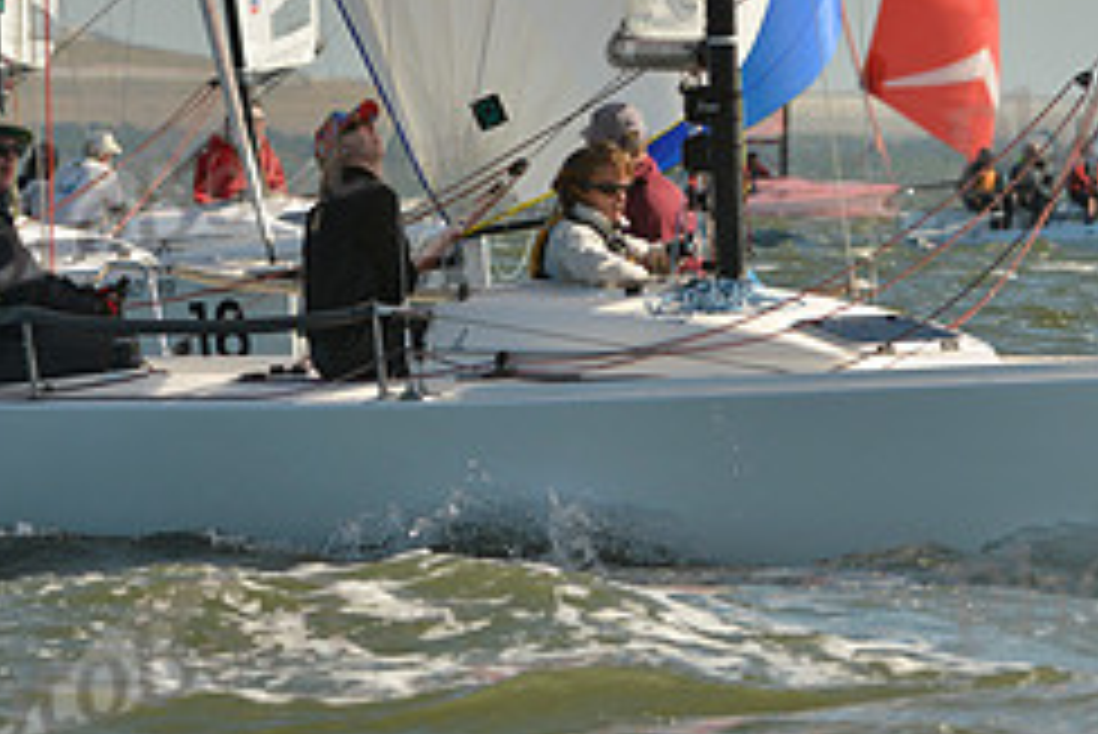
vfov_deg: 2.9
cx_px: 716
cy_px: -88
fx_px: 14496
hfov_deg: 4.3
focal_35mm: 475
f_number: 7.1
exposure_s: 1/1000
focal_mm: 200
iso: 200
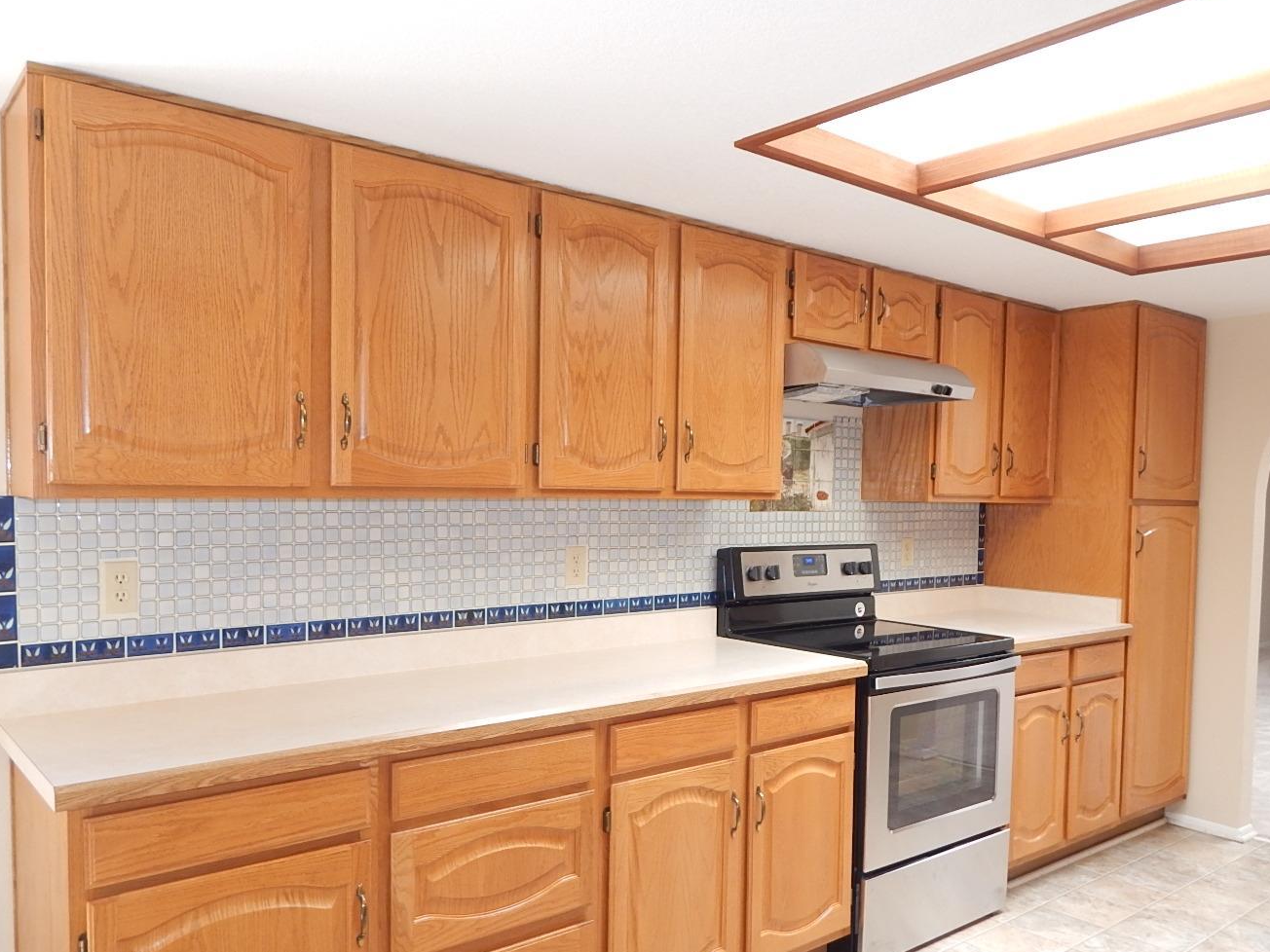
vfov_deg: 51.2
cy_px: 538
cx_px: 636
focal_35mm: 27
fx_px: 991
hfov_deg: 65.3
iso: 125
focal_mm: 4
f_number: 3
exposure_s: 1/40
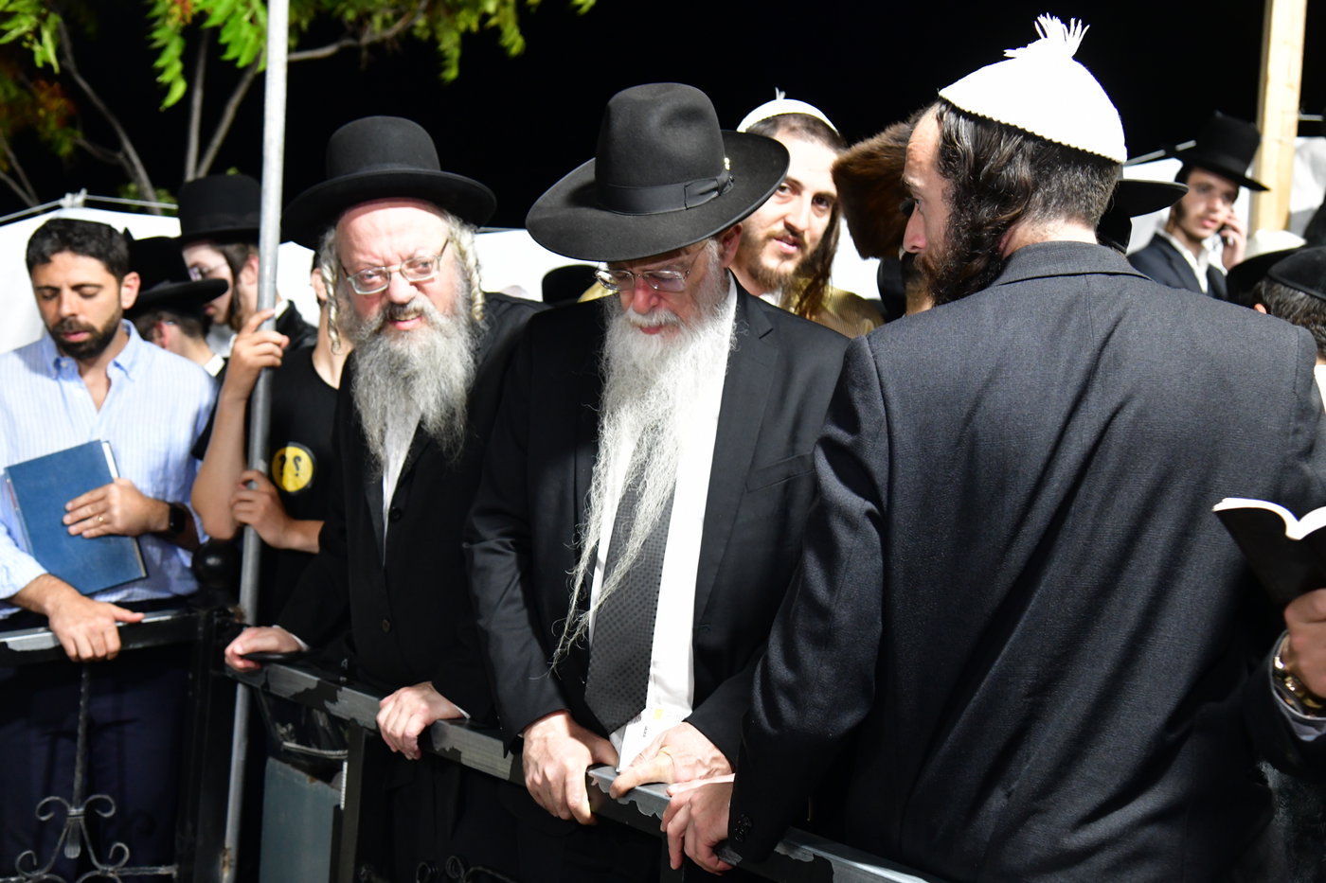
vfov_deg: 26.0
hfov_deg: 38.2
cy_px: 442
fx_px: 1915
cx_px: 663
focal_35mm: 52
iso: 3200
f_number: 5.6
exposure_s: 1/100
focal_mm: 52
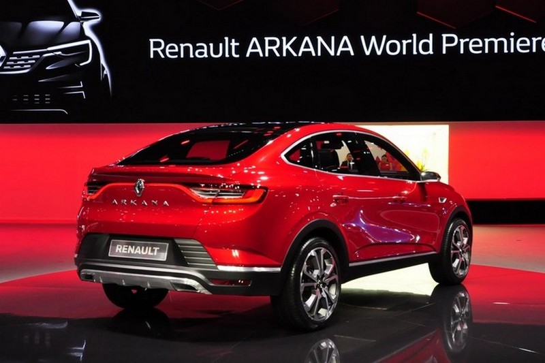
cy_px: 182
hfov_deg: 53.1
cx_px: 272
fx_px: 545
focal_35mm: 36
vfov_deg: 36.9
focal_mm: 24
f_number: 5.6
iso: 1000
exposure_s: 1/125
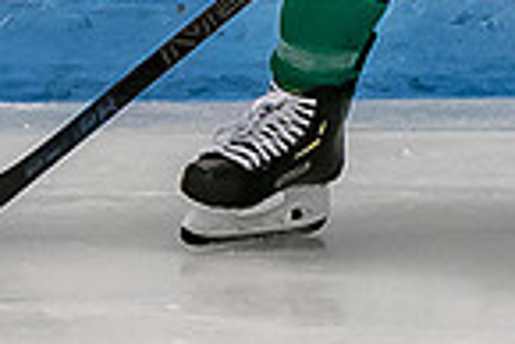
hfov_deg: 1.6
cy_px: -219
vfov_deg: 1.1
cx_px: 360
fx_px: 18544
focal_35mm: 1295
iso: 2500
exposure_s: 1/800
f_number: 4
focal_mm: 100
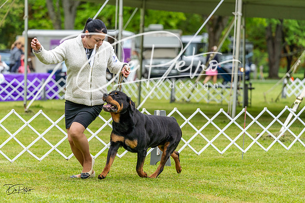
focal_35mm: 137
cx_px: 152
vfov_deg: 10.0
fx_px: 1161
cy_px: 102
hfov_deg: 15.0
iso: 640
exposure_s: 1/800
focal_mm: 137
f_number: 4
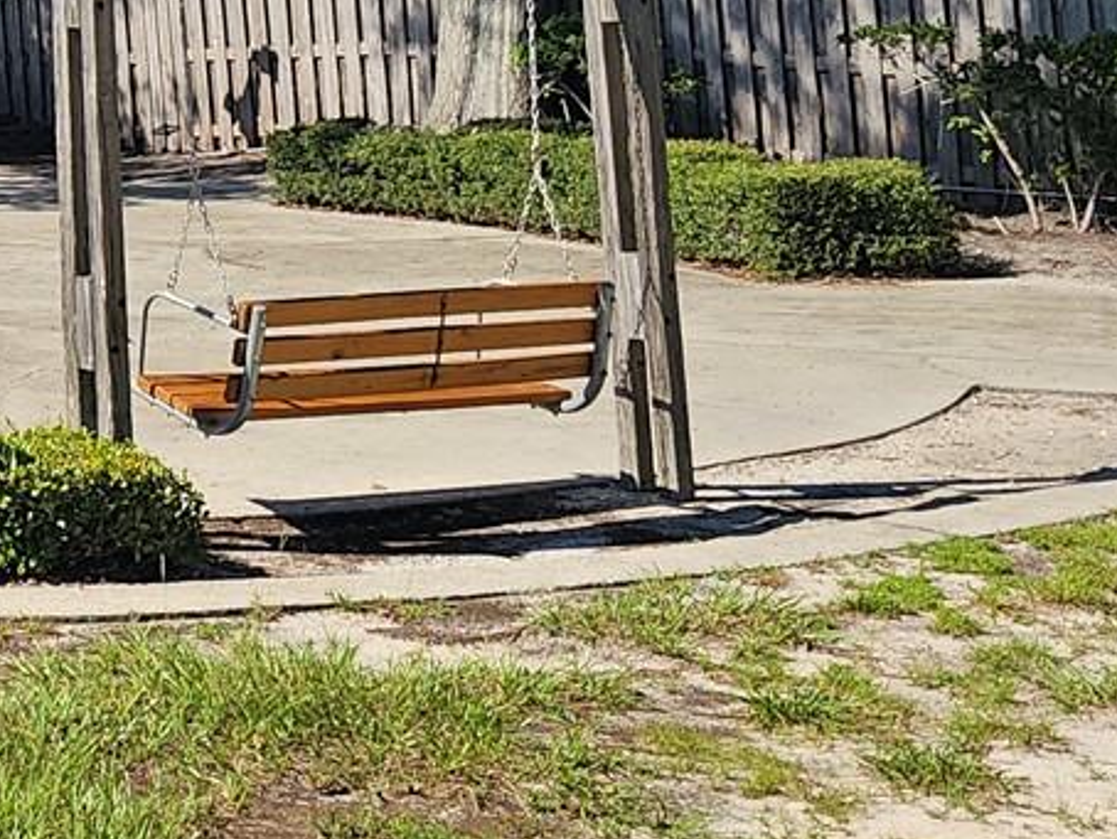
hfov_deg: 19.9
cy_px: -379
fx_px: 2615
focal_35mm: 81
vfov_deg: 16.7
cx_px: -679
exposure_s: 1/601
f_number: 1.7
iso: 10
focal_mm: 6.3
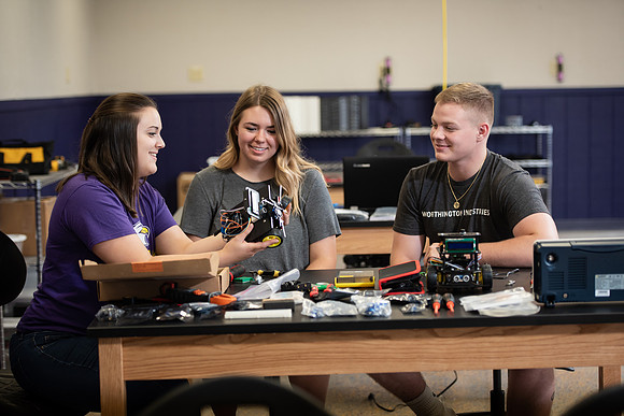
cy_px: 208
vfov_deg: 16.1
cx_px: 312
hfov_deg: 23.9
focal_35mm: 85
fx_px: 1474
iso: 800
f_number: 3.2
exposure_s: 1/250
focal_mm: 85
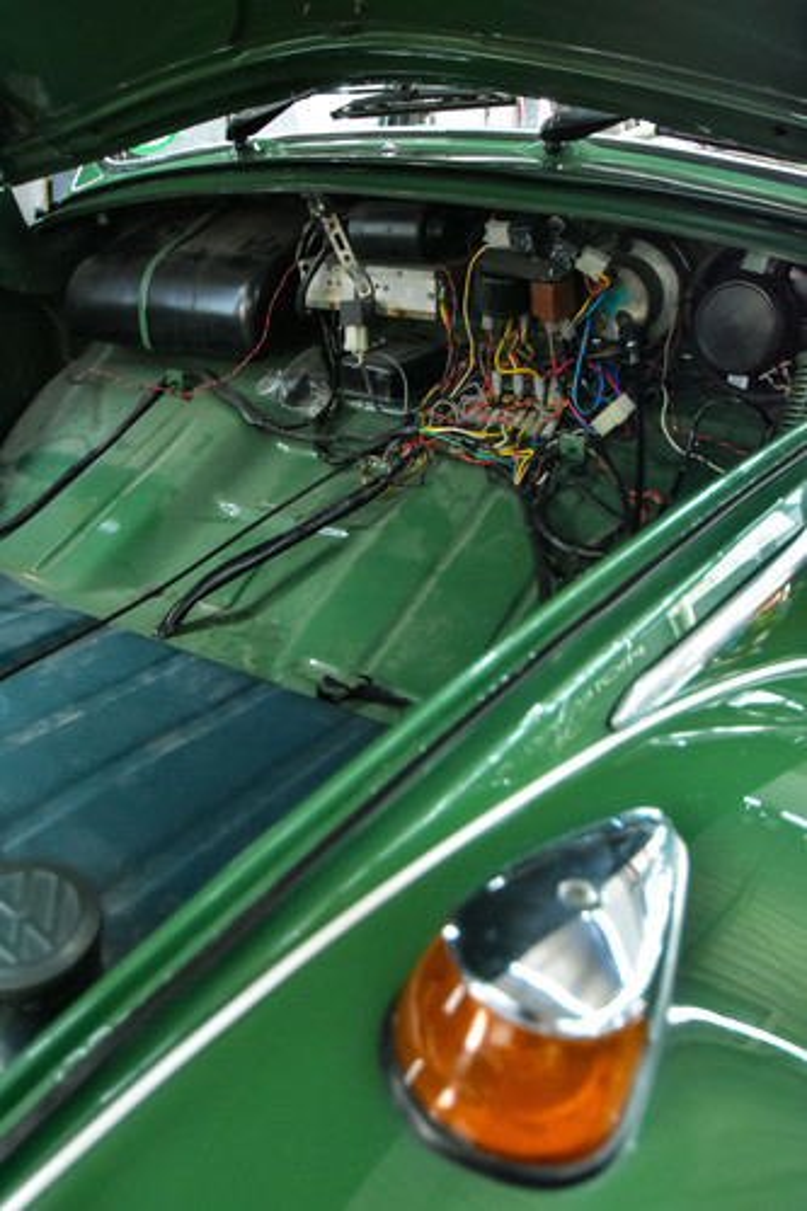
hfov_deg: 45.6
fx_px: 959
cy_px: 606
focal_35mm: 28
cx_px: 404
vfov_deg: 64.6
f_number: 4.2
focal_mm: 19
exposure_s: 1/50
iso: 1600
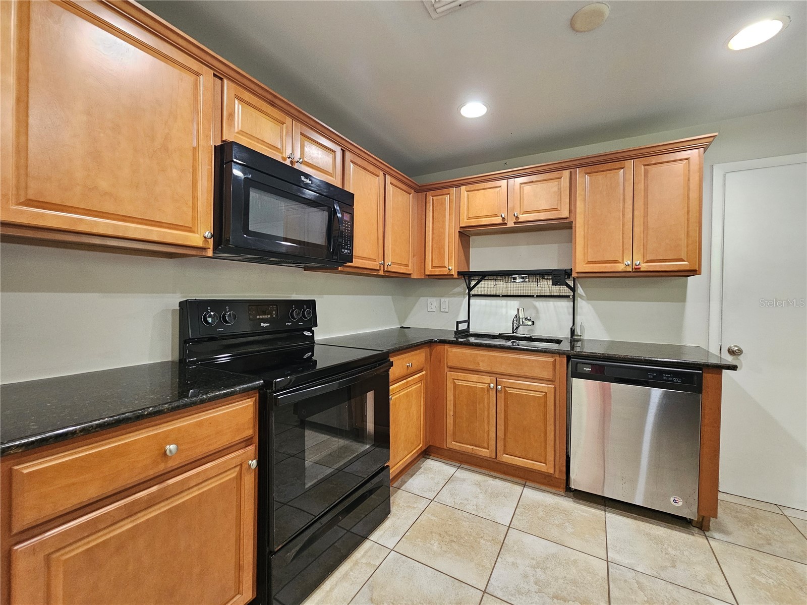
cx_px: 404
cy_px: 302
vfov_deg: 89.9
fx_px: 303
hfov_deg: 106.2
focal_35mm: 13
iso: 320
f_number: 2.2
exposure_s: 1/60
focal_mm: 2.2
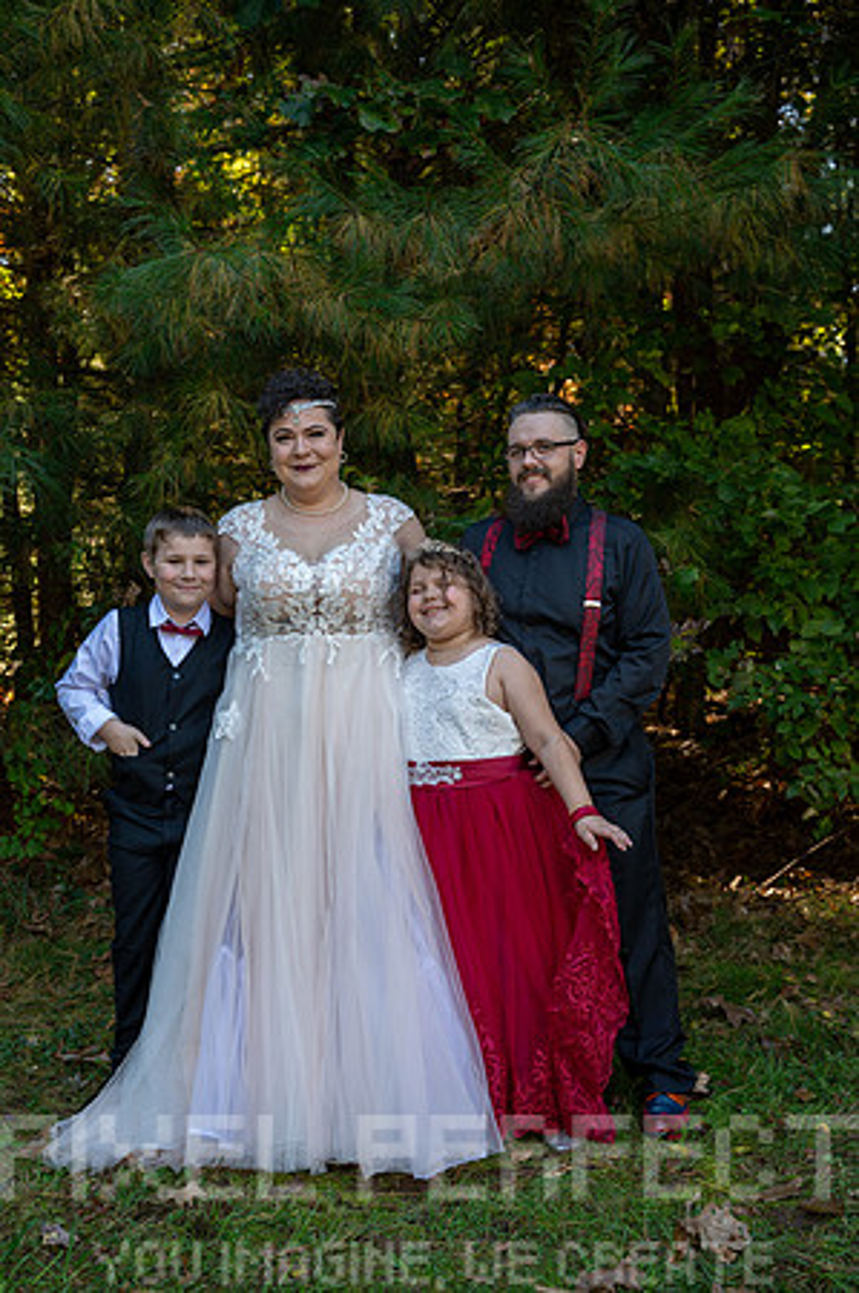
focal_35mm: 45
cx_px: 430
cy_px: 646
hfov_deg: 29.8
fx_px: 1614
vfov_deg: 43.6
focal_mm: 45
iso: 560
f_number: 4.5
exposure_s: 1/200
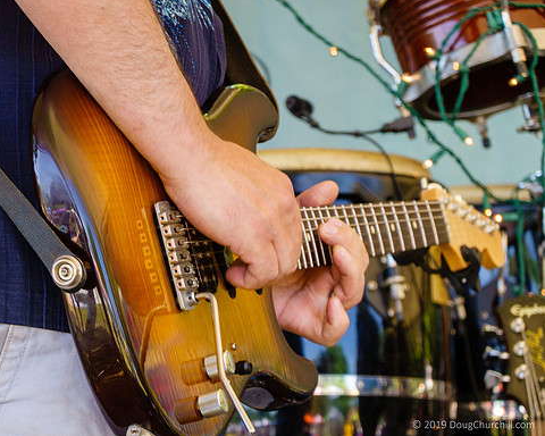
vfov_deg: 6.8
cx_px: 217
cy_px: 217
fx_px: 3661
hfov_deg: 8.5
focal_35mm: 227
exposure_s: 1/200
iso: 500
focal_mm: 72
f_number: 4.5
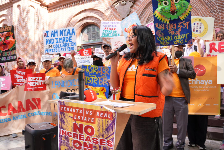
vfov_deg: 46.2
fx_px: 176
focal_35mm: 28
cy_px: 75
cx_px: 112
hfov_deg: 65.1
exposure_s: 1/60
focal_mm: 18.8
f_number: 4.5
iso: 100
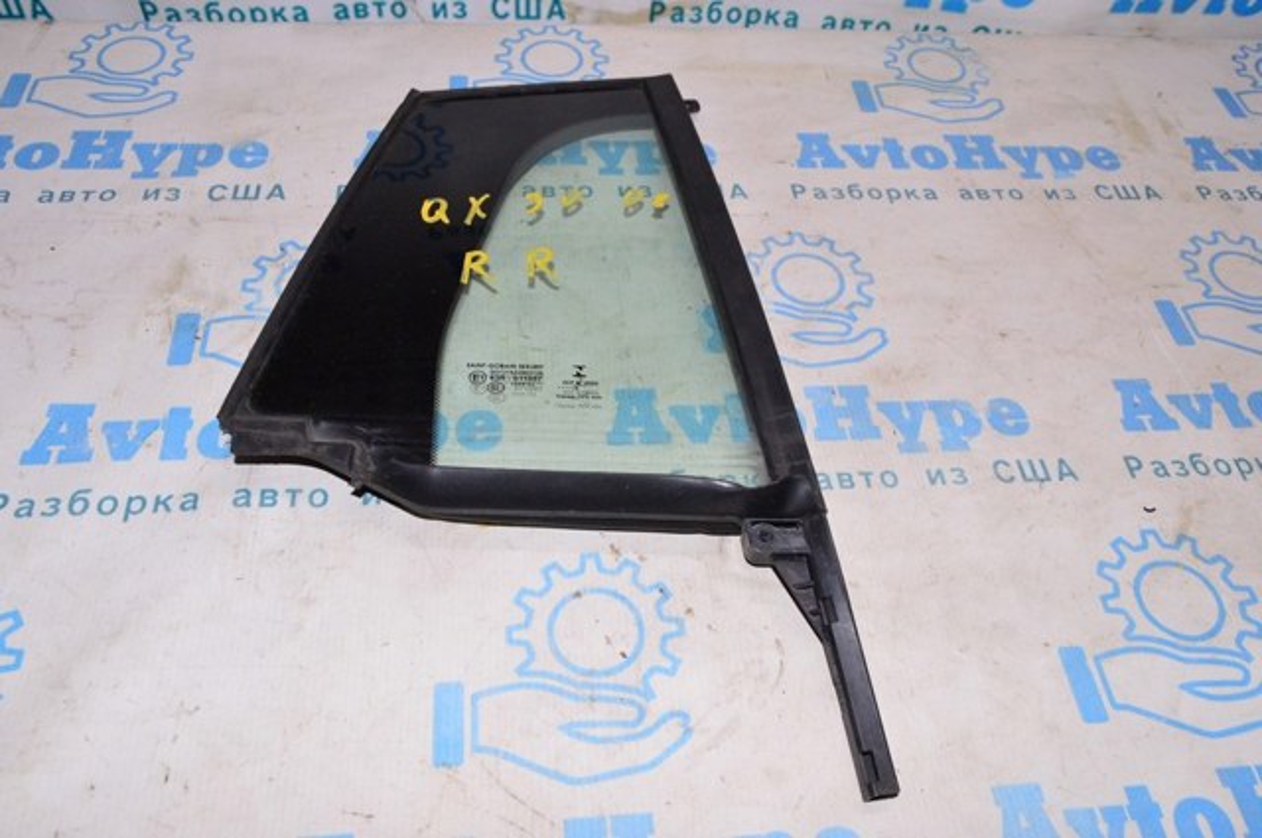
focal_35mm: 30
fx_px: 1050
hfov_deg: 62.0
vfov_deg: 43.5
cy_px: 419
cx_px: 631
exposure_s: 1/200
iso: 1600
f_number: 8
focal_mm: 20
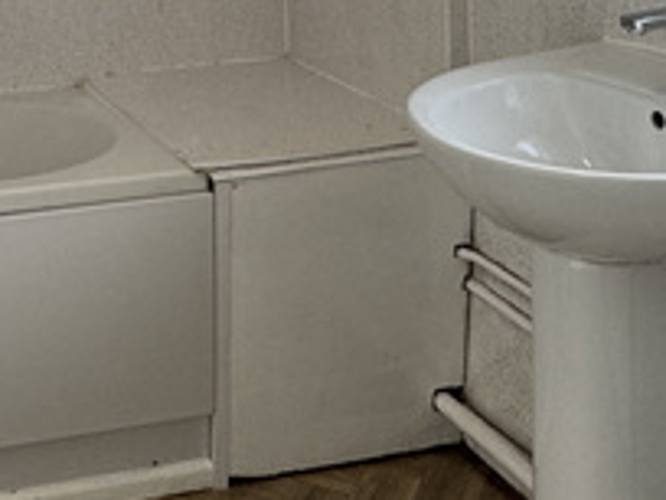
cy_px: -222
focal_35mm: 66
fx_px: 1270
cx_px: 69
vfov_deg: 19.7
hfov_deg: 28.3
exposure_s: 1/100
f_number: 2.2
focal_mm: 2.22
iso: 80
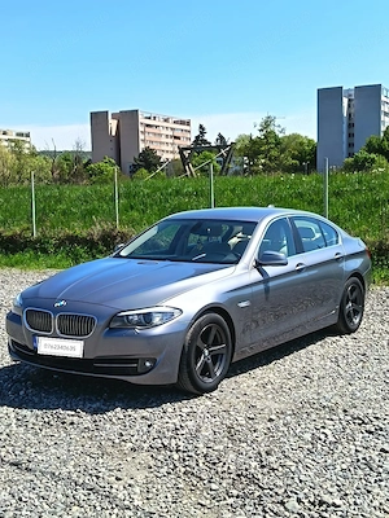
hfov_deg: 30.3
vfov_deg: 39.7
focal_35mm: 48
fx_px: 719
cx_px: 194
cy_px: 259
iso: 100
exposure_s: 1/625
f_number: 1.75
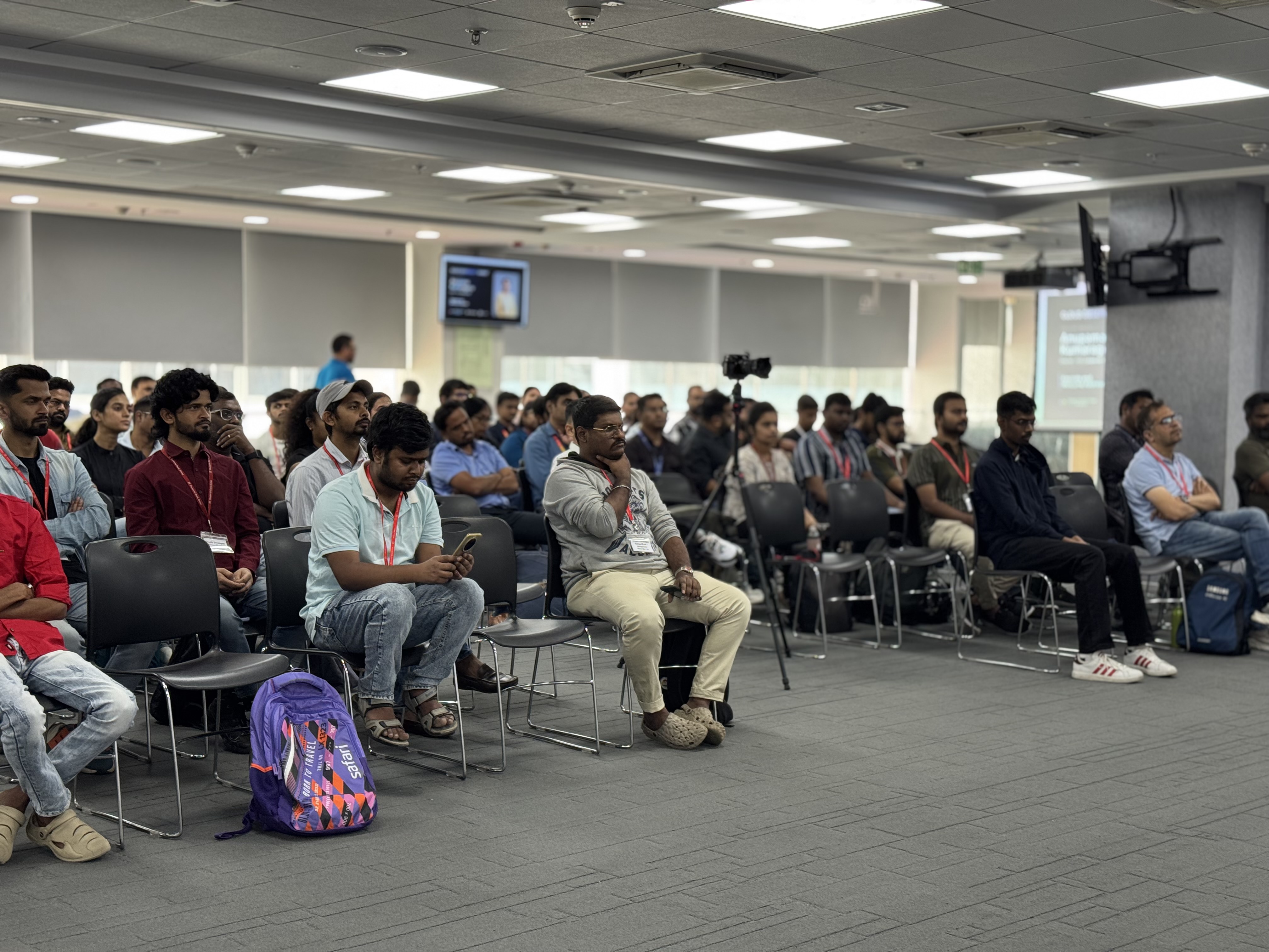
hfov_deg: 39.7
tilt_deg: -4.0
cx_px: 634
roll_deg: -1.0
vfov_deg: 30.3
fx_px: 1760
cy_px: 476
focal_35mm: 48
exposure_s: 1/59
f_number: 1.78
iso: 125
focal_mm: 6.76
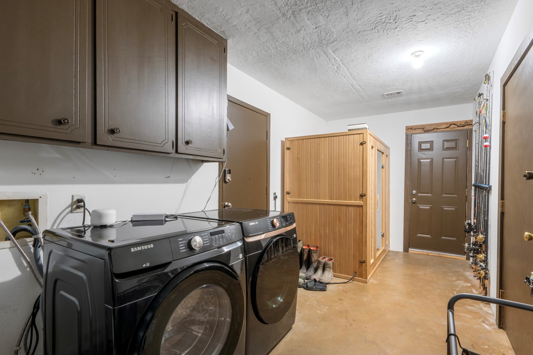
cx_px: 292
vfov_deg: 73.7
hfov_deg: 96.5
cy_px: 184
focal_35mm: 16
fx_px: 237
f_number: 9
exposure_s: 30
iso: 250
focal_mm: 14
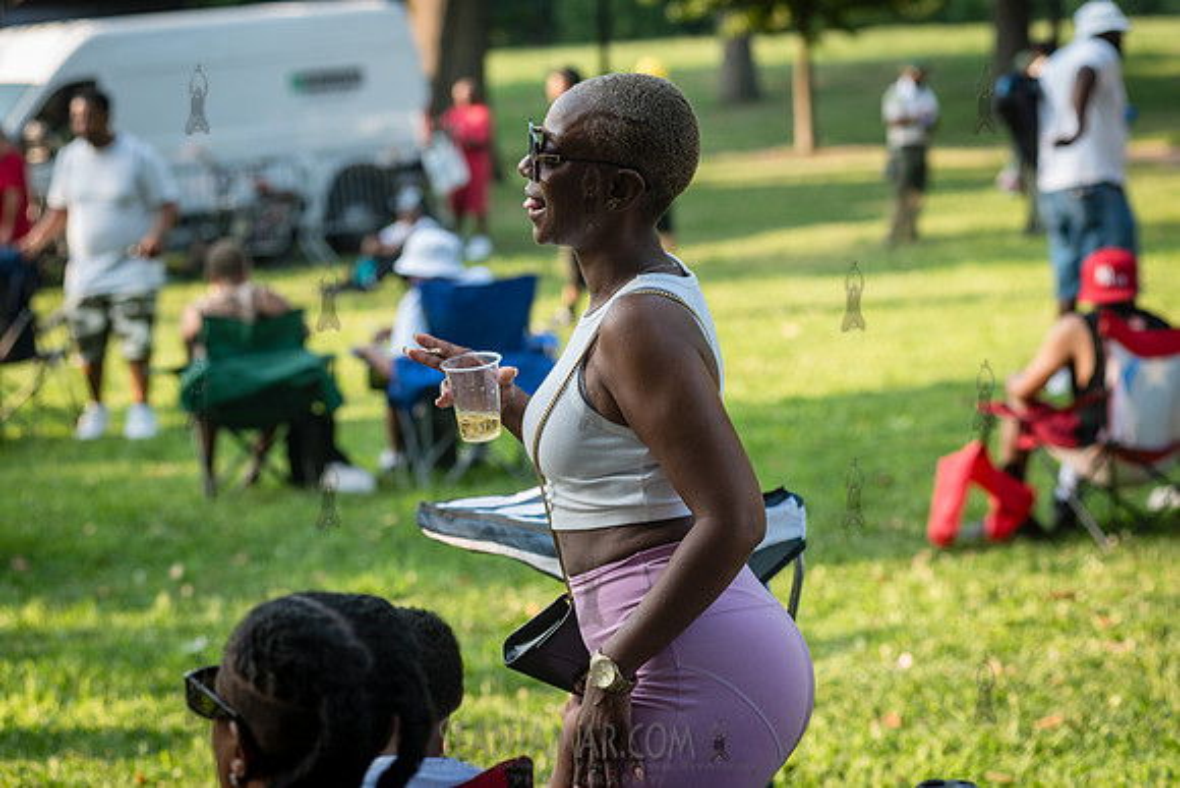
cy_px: 394
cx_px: 590
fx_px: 3672
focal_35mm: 112
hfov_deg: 18.3
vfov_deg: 12.2
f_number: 4.5
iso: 500
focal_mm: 112
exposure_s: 1/400
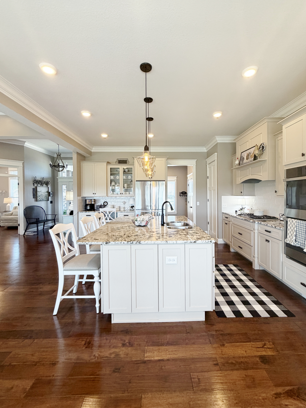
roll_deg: +0.0
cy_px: 198
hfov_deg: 81.7
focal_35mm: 15
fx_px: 177
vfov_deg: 98.1
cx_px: 161
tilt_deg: -0.5
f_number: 2.2
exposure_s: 1/120
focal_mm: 2.22
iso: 200
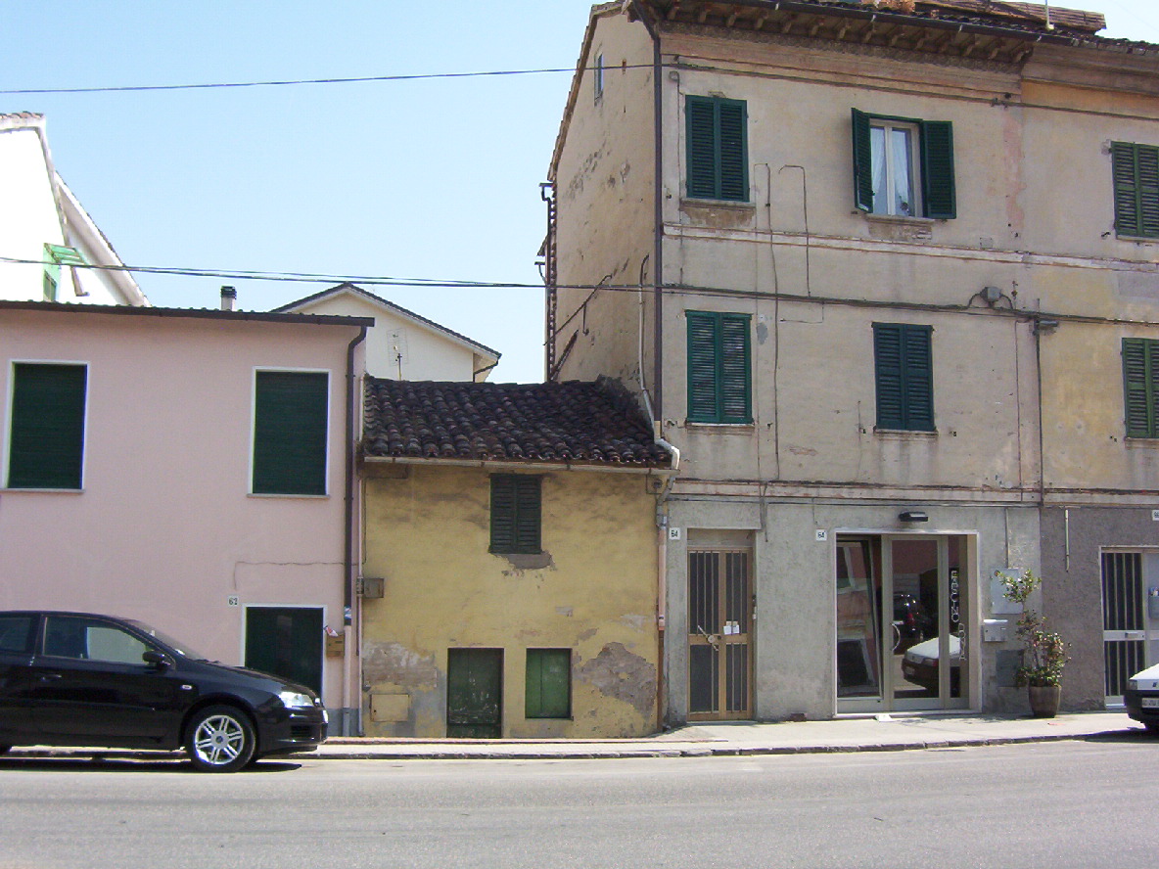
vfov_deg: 39.7
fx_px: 1205
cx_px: 580
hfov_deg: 51.4
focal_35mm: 36
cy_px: 434
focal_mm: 5.54
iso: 100
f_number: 5.24
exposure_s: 1/457
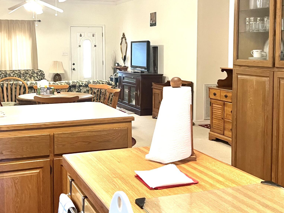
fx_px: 418
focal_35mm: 51
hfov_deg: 37.4
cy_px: 80
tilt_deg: -4.7
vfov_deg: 28.5
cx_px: 124
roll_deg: -0.9
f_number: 1.5
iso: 200
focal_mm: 5.7
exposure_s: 1/60
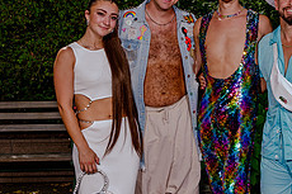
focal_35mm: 88
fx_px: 713
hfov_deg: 22.9
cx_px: 223
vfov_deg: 15.5
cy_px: 58
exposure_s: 1/320
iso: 200
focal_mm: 29
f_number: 8
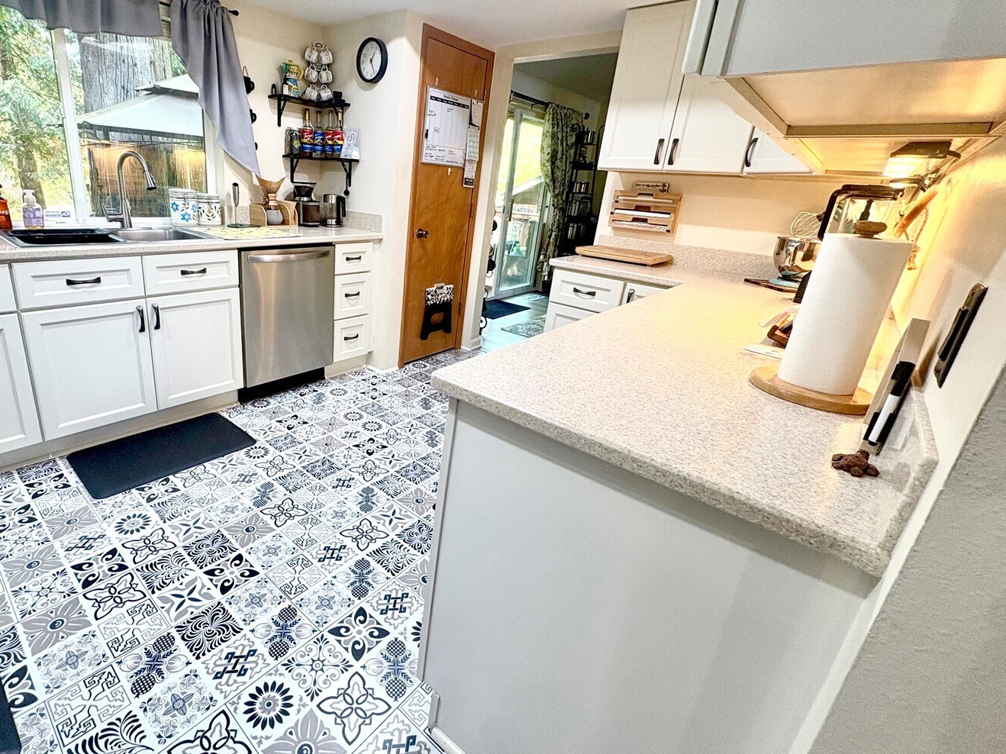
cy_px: 348
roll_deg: -3.4
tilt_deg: -18.5
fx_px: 494
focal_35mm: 17
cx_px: 400
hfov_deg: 89.8
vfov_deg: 74.6
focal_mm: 2.22
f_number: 2.2
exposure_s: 1/60
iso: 160
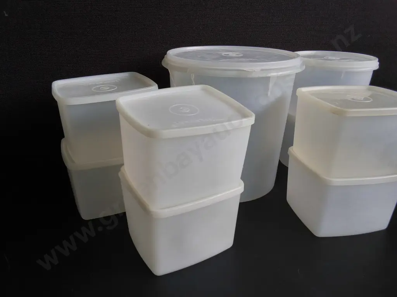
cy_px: 148
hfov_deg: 65.3
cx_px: 198
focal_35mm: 27
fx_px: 310
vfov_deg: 51.4
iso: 40
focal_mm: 2.87
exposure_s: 1/100
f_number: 2
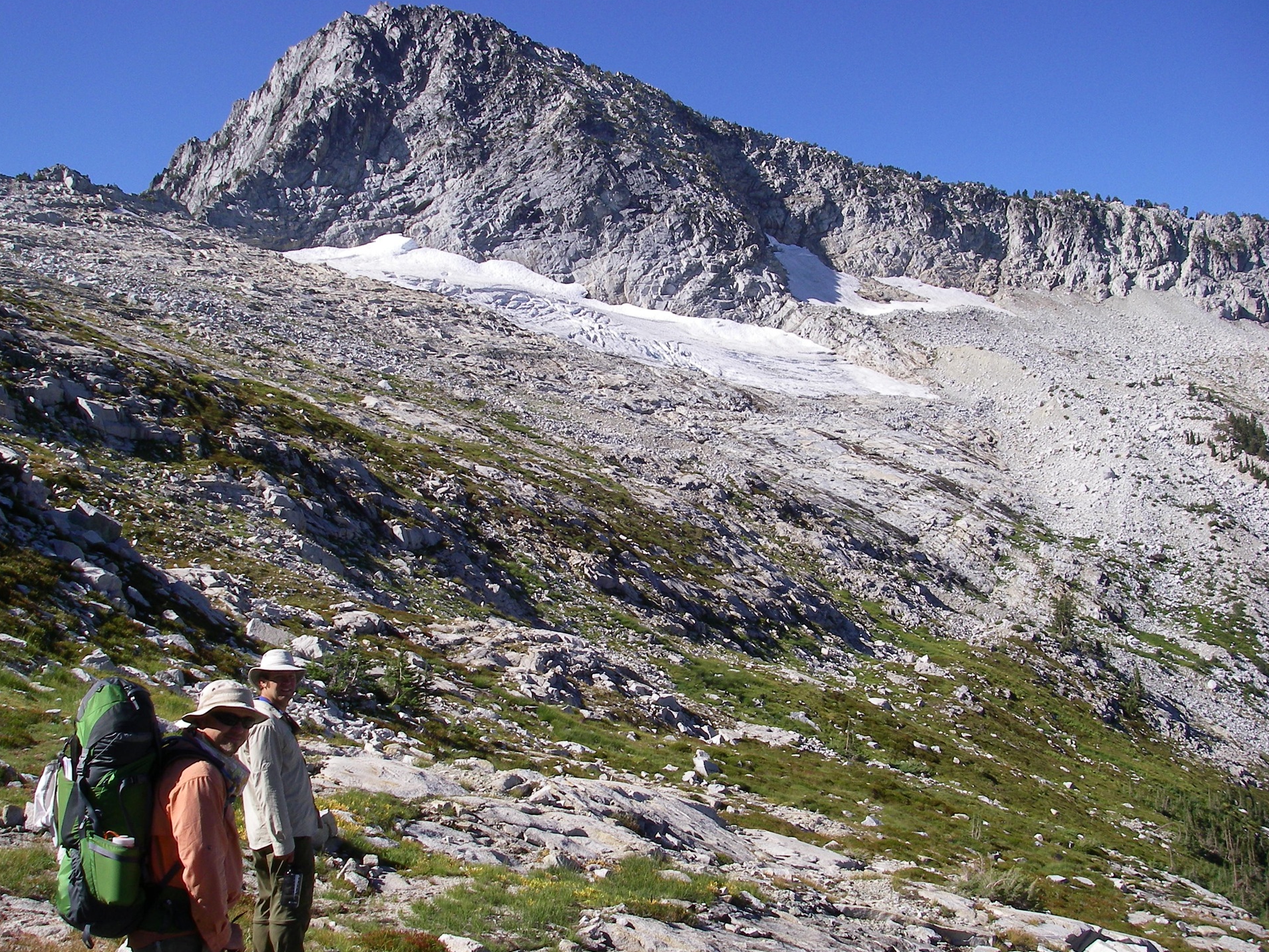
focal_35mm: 40
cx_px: 602
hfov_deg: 46.8
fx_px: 1466
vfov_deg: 36.0
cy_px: 480
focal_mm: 6.3
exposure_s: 1/200
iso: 64
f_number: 6.6
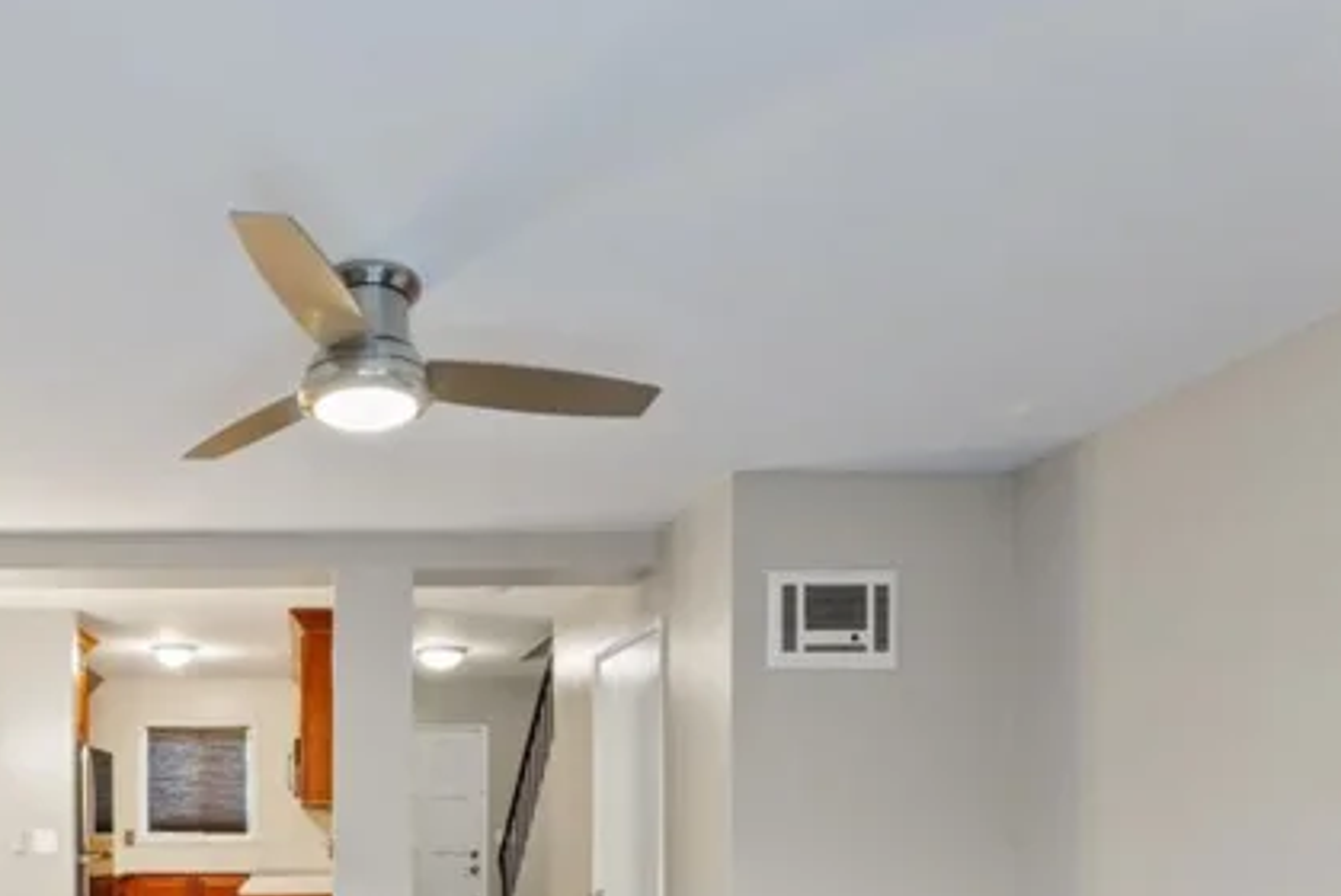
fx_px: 1044
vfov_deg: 43.2
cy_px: 778
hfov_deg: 60.6
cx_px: 285
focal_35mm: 28
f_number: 8
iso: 100
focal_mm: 14
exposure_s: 4
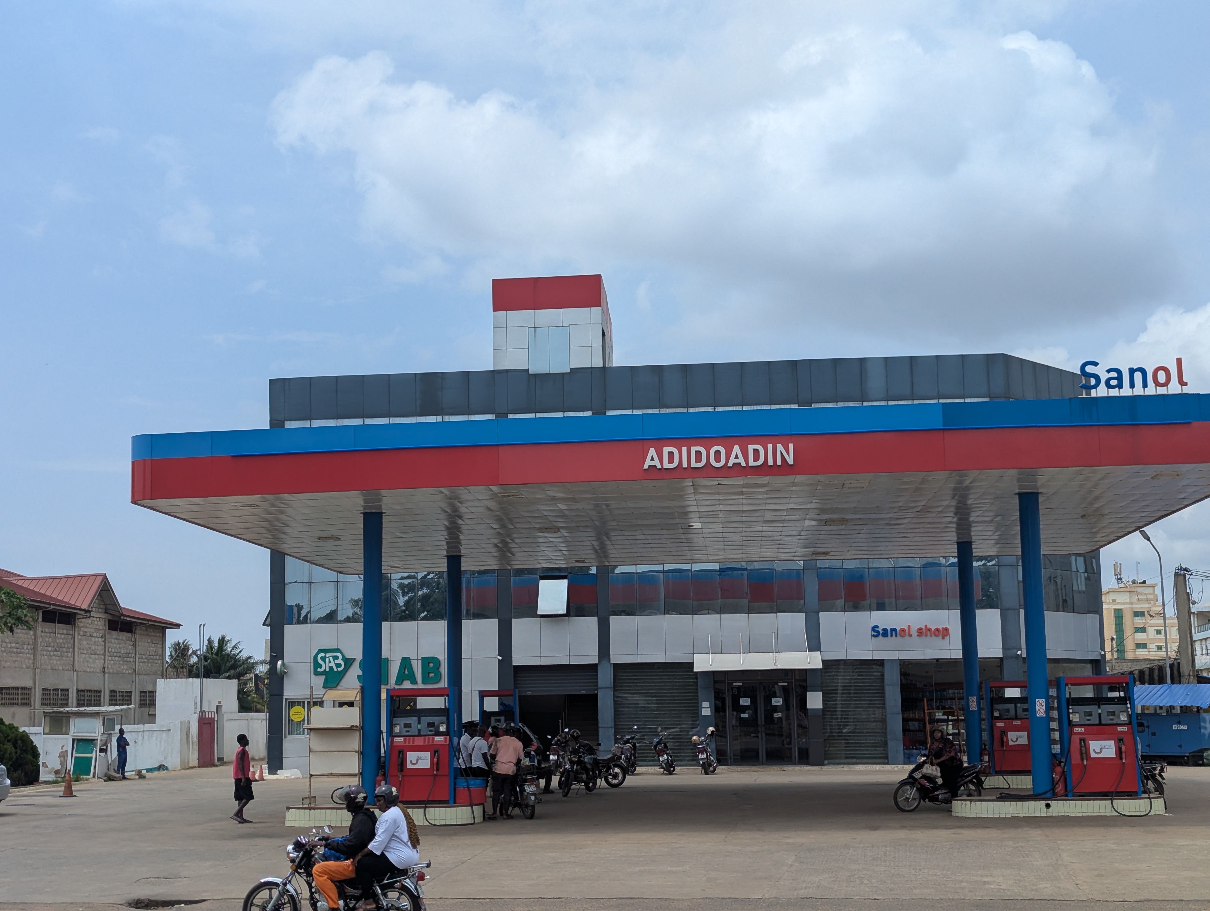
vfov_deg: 30.3
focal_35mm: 48
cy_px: 456
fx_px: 1680
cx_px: 605
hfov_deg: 39.6
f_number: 1.85
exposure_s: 1/3802
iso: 50
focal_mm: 6.81
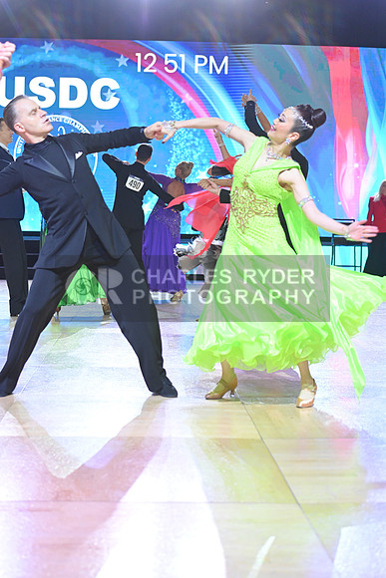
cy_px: 289
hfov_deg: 19.5
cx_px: 193
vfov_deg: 28.8
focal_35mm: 70
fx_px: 1125
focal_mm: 70
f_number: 4
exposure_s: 1/250
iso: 2000
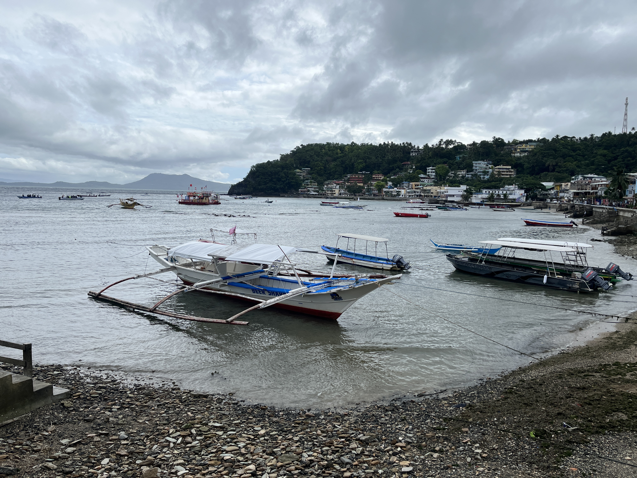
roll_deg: -1.8
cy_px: 239
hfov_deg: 67.3
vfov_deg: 53.1
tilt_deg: -5.2
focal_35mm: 26
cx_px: 318
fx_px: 478
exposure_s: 1/4149
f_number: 1.6
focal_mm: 5.1
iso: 50
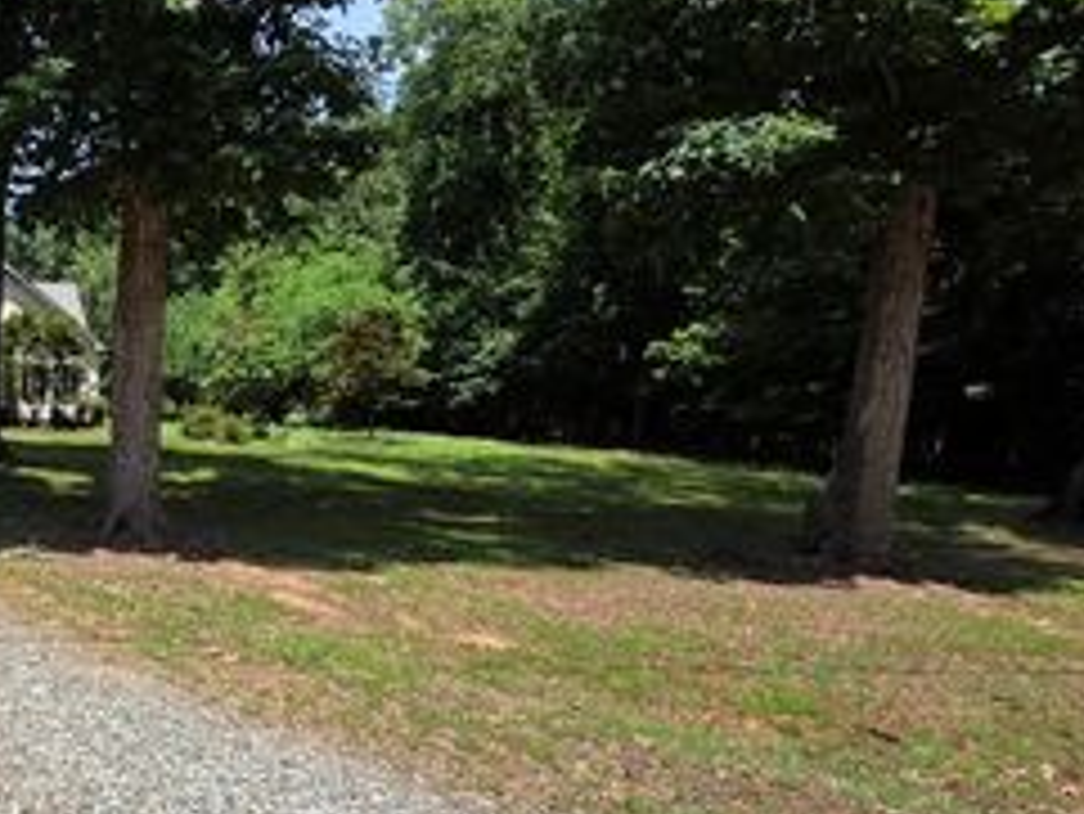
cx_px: -4
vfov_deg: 51.1
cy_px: 488
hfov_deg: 51.8
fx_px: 846
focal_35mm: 27
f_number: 1.9
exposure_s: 1/1387
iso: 40
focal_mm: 2.2
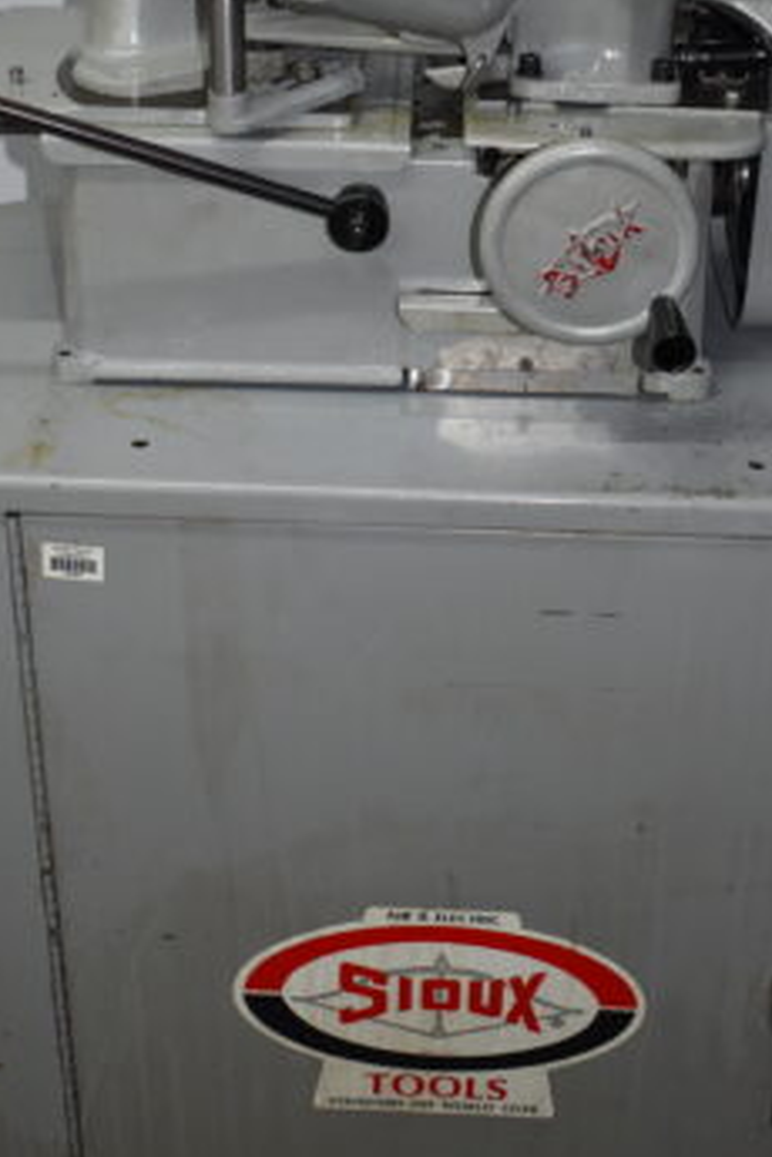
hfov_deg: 23.0
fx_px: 1896
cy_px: 347
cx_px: 477
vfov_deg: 33.5
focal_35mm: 59
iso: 800
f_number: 3.8
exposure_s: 1/160
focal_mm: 21
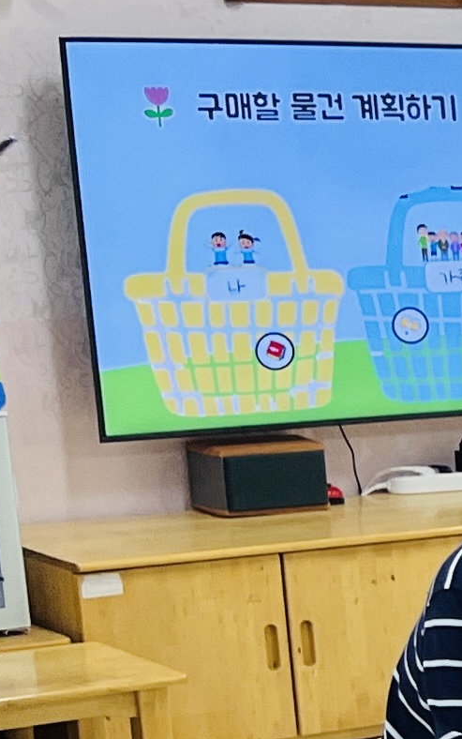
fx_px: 2838
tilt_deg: -13.1
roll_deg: -3.6
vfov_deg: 14.5
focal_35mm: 141
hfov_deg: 7.0
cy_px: 792
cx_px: 1845
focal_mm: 5.1
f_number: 1.6
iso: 64
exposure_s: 1/120
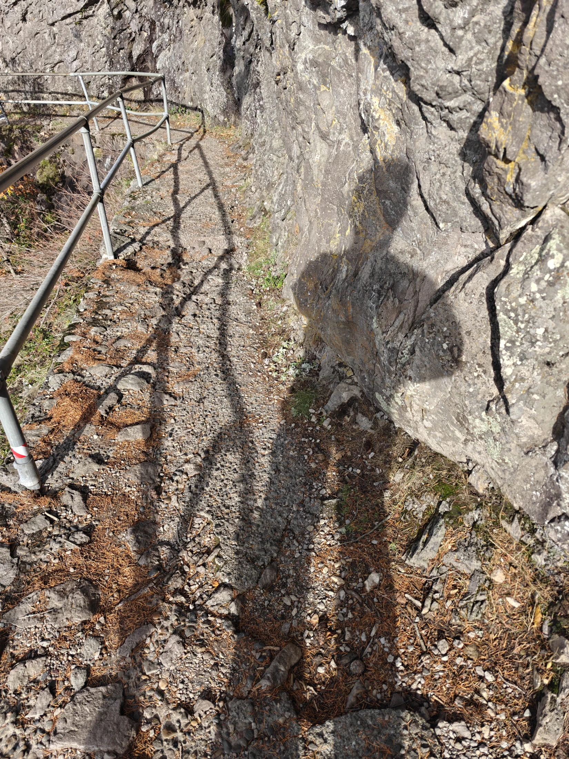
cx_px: 284
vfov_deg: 73.9
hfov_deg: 58.9
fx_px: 504
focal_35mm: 23
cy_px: 380
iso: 160
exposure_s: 1/1930
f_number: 1.6
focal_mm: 6.06
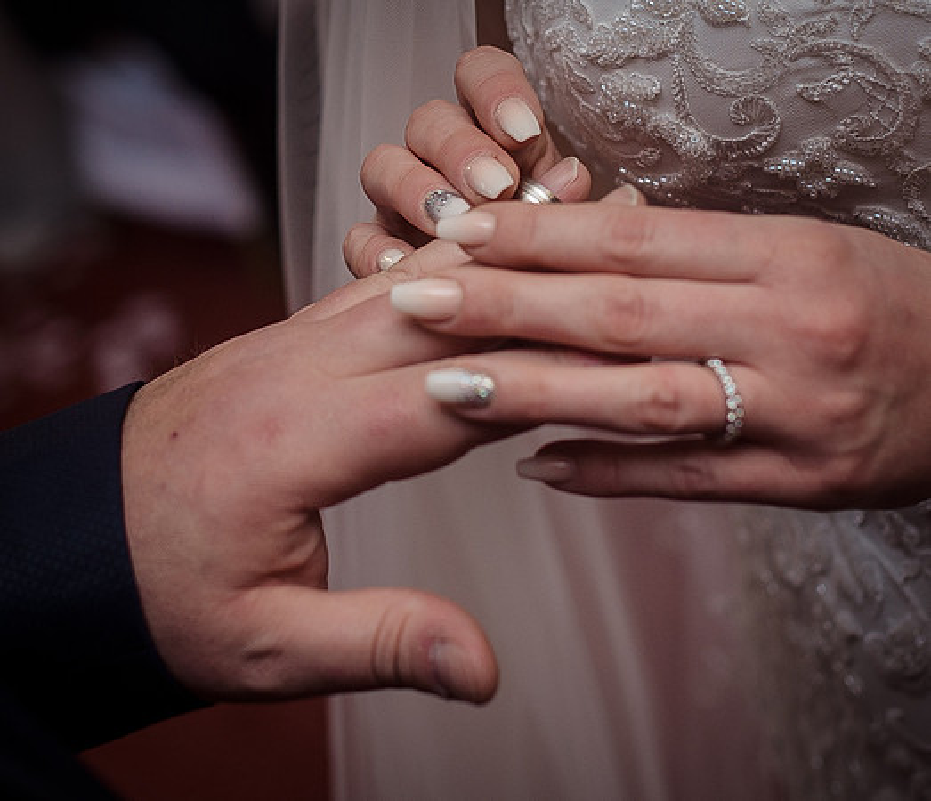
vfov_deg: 16.8
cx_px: 501
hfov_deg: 19.7
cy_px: 153
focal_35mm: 95
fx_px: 2685
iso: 160
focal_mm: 35
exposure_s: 1/160
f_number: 2.5
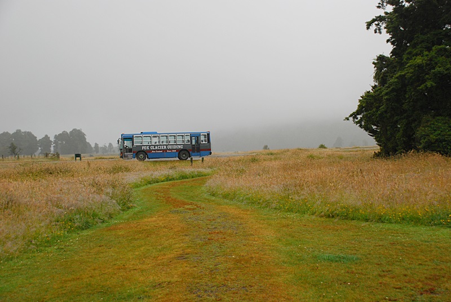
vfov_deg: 28.2
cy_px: 151
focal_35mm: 48
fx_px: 602
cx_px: 226
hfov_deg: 41.1
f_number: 5.6
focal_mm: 32
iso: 400
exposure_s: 1/500
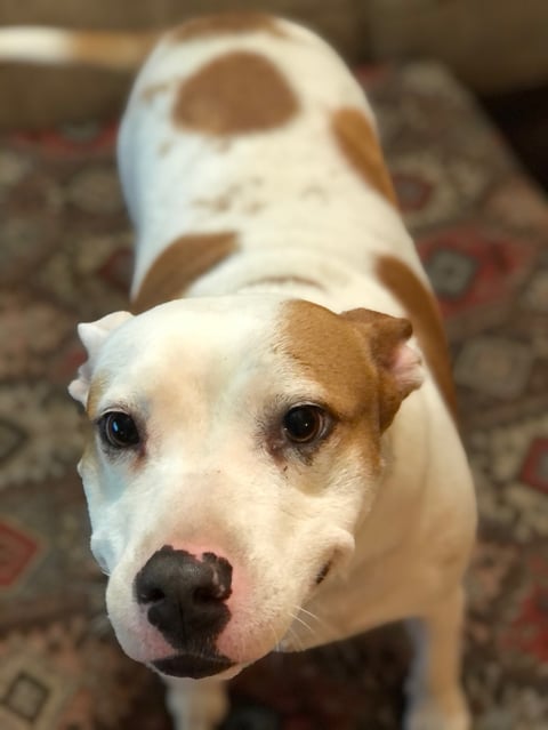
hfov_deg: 25.7
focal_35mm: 57
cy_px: 365
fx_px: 1202
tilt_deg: -47.3
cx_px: 274
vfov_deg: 33.8
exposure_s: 1/30
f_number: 2.8
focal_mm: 6.6
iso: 640
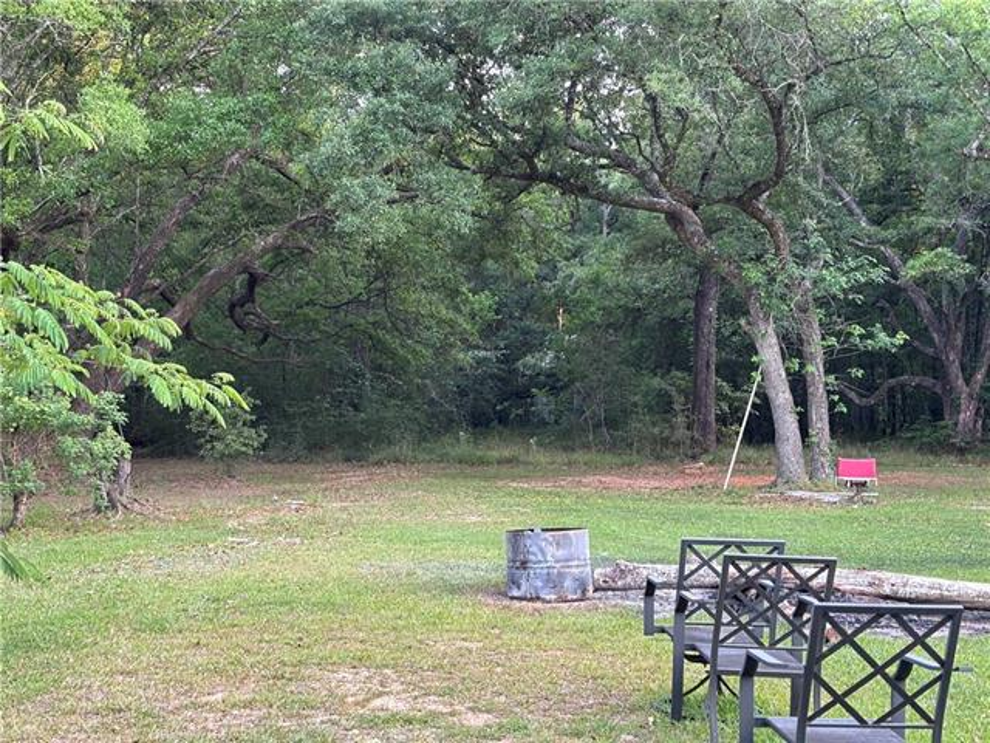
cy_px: 372
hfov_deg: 36.8
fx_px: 1487
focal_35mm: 52
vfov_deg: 28.0
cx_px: 495
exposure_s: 1/93
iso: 50
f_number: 1.6
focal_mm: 5.96
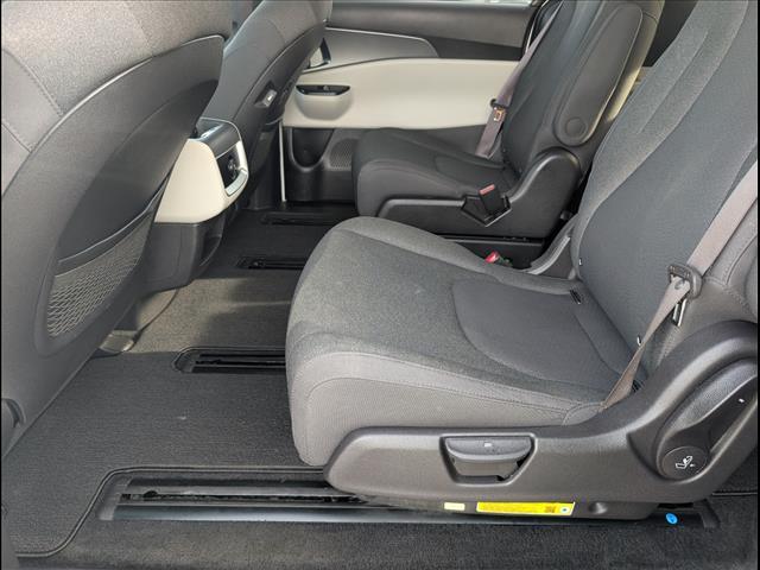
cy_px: 285
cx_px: 380
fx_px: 527
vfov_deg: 56.8
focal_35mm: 24
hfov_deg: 71.6
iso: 129
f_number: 1.68
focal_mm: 6.9
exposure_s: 1/133
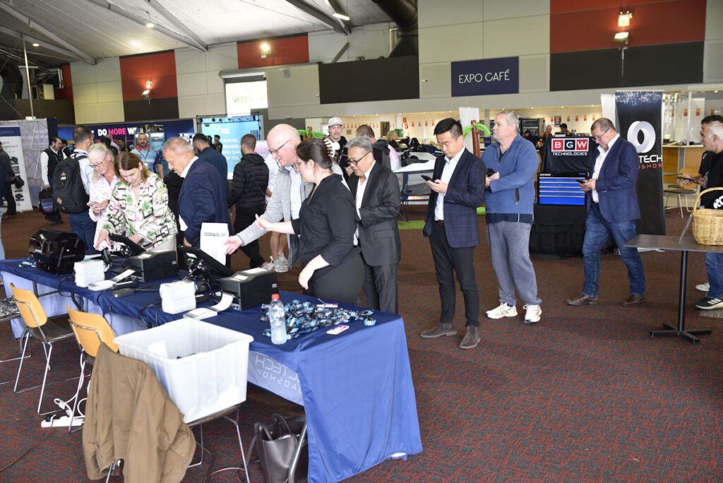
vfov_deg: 37.9
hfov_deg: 54.4
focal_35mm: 35
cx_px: 362
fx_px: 703
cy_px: 242
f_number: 4
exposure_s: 1/60
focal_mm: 35
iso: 720
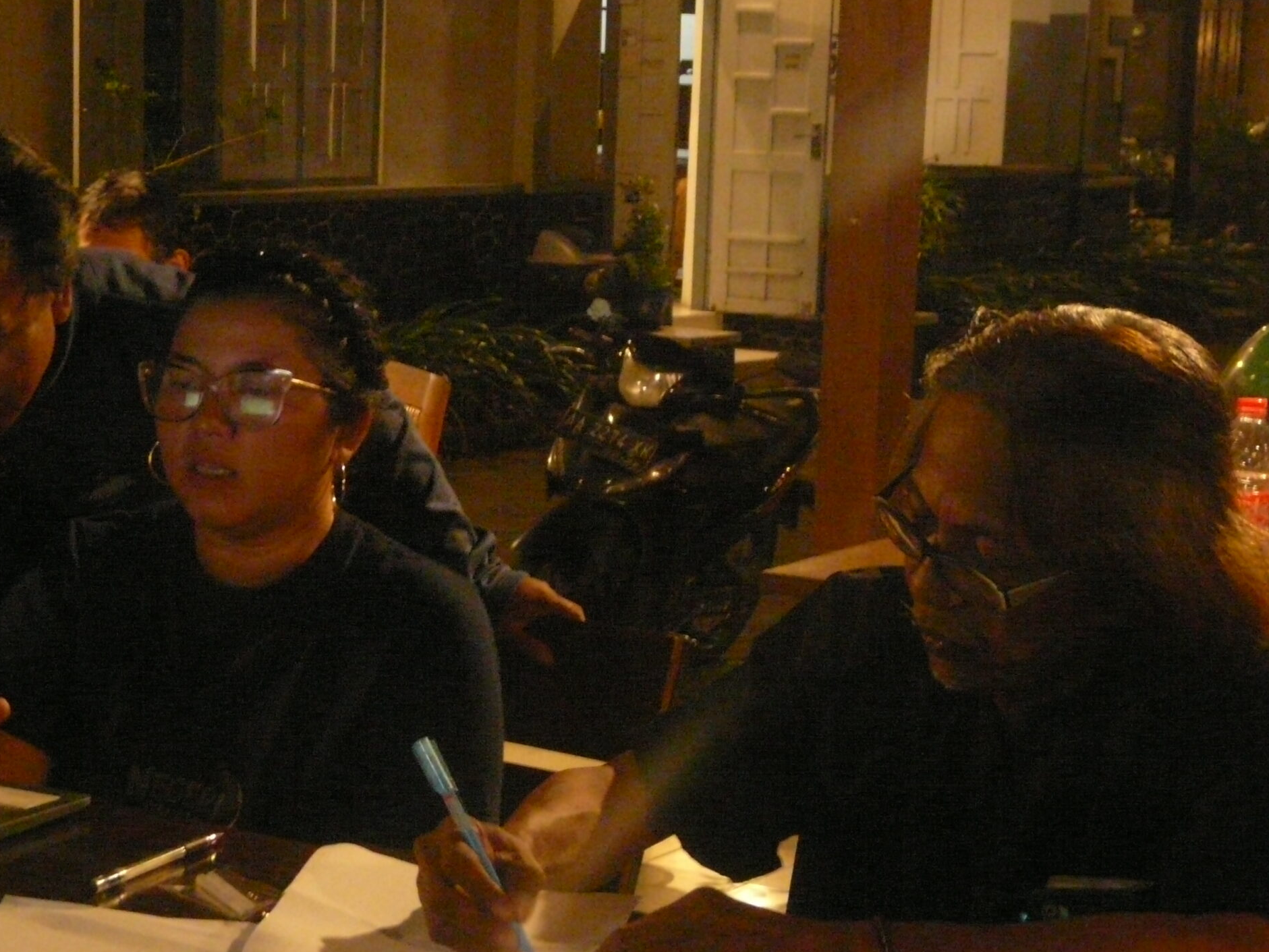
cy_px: 517
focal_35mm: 83
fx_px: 3043
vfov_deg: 17.8
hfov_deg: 23.5
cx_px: 457
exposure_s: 1/8
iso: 800
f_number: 3.2
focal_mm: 10
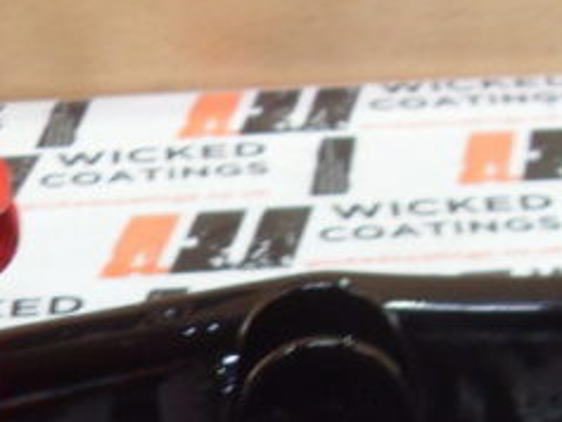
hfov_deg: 16.6
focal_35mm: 118
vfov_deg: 12.3
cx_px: 434
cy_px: 510
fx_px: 1917
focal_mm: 6.3
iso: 200
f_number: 2.8
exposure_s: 1/30
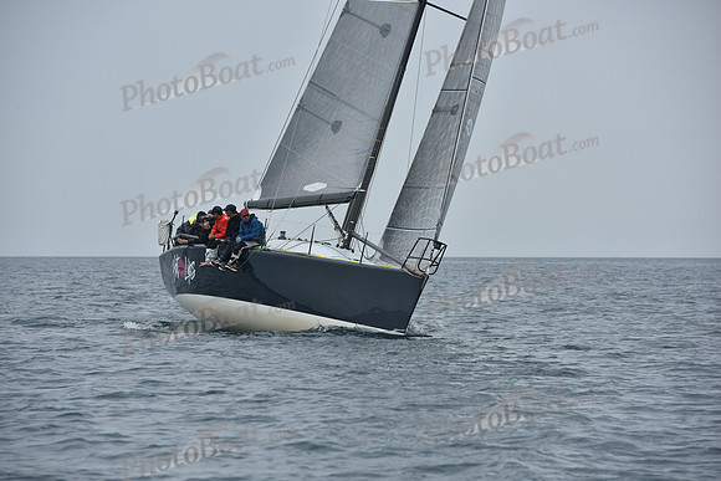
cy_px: 240
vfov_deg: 6.9
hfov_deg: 10.3
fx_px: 4006
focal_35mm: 200
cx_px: 360
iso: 250
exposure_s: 1/800
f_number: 8
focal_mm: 200
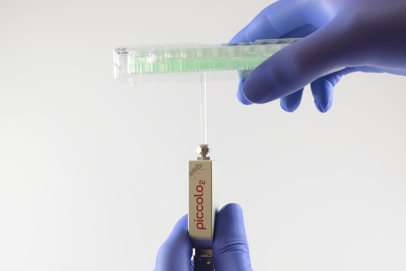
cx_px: 203
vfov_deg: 25.8
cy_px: 136
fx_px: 592
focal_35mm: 52
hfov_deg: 37.8
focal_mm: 35
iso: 200
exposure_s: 1/15
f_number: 8
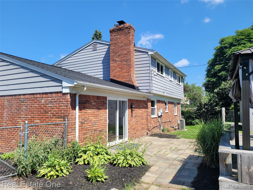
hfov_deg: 67.3
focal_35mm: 26
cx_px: 126
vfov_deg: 53.1
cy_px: 95
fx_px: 190
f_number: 1.8
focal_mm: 5.4
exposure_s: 1/1610
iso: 40
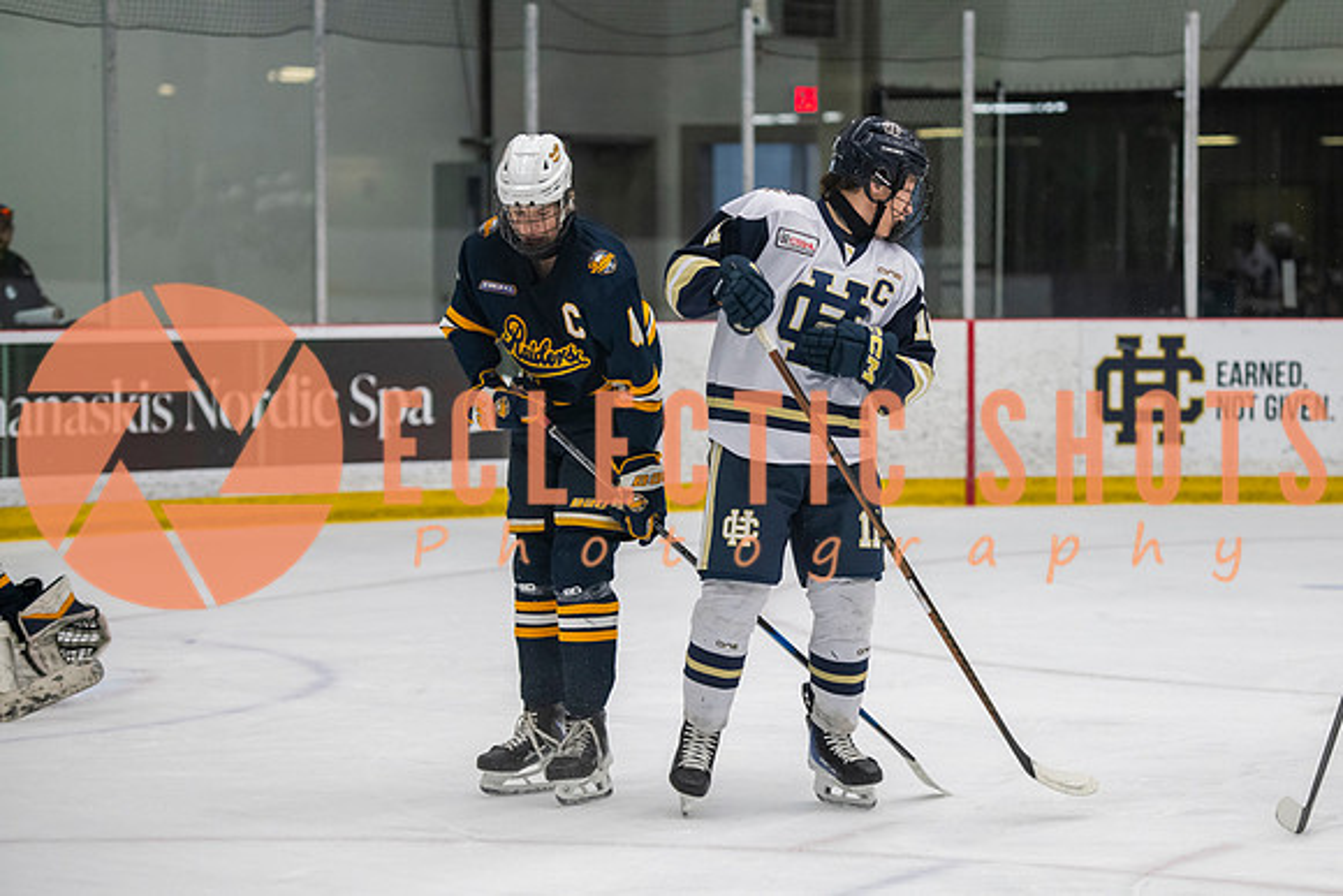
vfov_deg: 10.4
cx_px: 841
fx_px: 4906
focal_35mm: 131
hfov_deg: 15.6
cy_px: 448
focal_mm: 105
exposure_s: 1/640
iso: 2000
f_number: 3.2
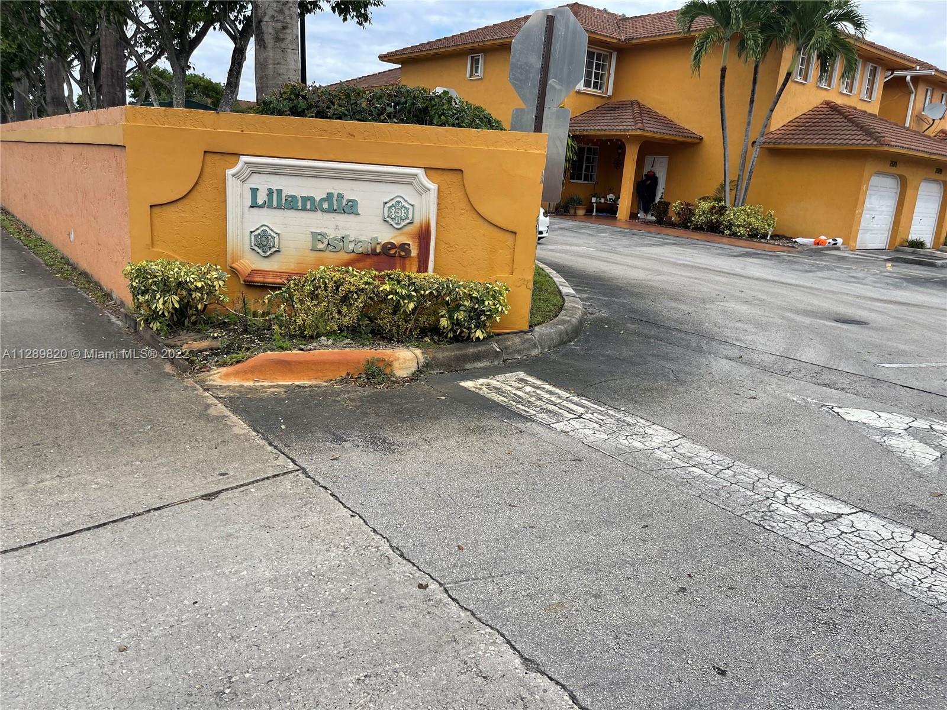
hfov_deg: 67.3
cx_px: 474
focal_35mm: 26
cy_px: 355
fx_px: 711
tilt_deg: -15.4
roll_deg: -4.4
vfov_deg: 53.1
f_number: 1.6
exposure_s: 1/2336
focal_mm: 5.1
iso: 32
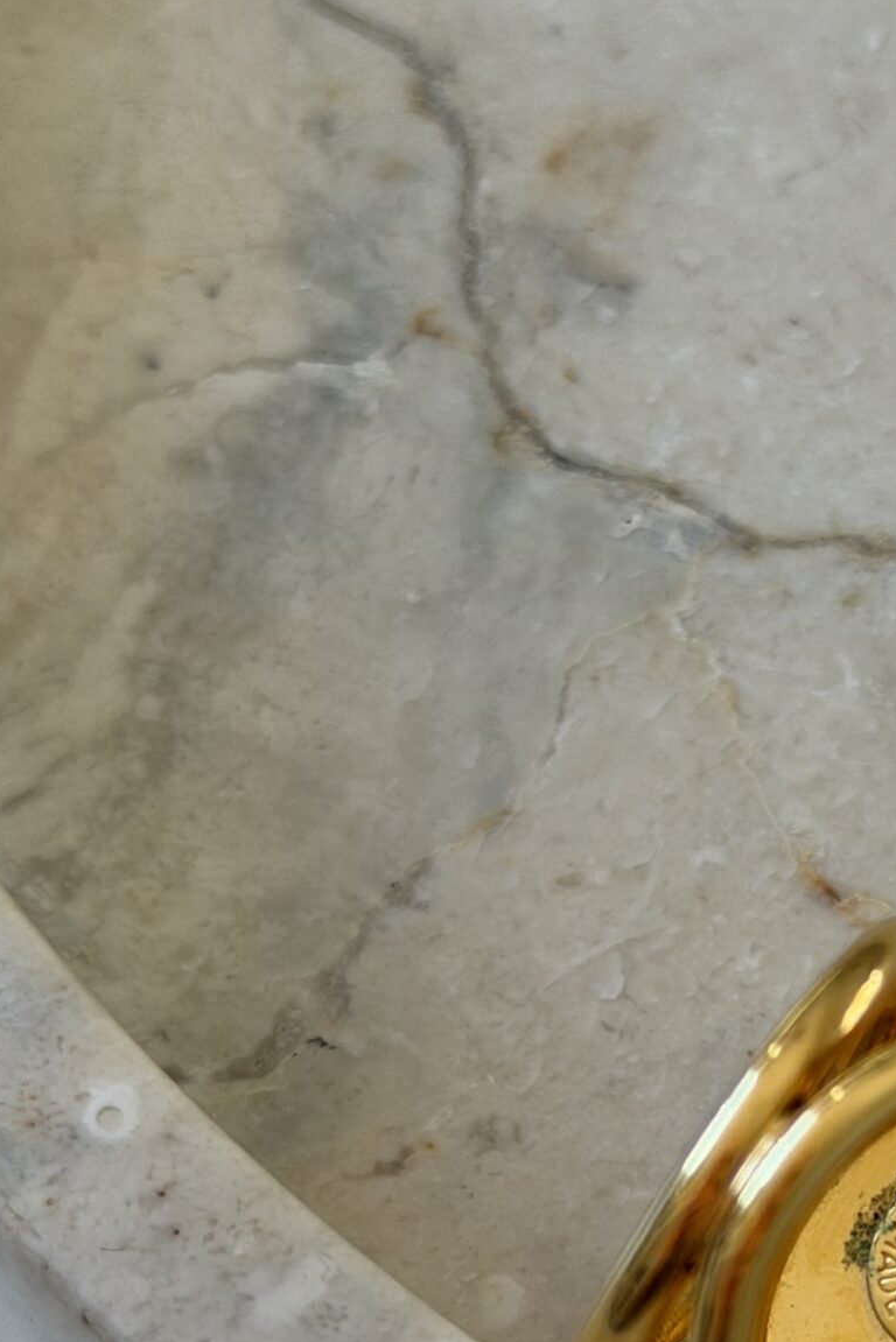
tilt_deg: -65.2
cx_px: 1038
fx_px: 4141
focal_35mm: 111
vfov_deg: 18.1
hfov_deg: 12.1
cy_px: 1207
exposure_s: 1/272
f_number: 1.78
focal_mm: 6.76
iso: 64
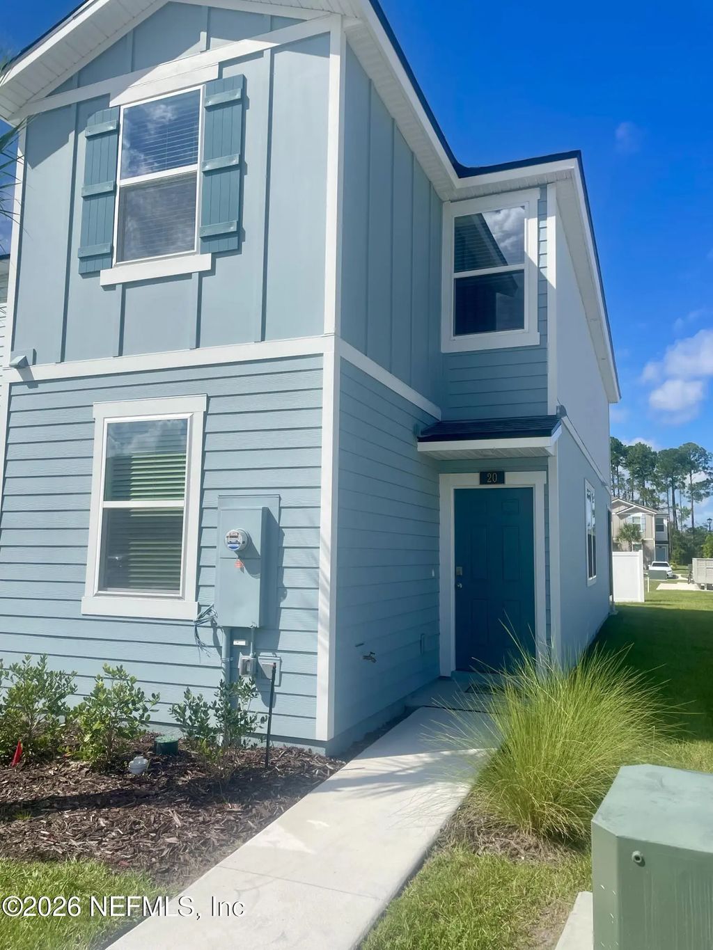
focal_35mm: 26
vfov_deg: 67.3
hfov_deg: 53.1
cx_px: 356
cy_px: 475
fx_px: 714
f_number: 1.6
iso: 32
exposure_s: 1/6135
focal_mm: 4.2
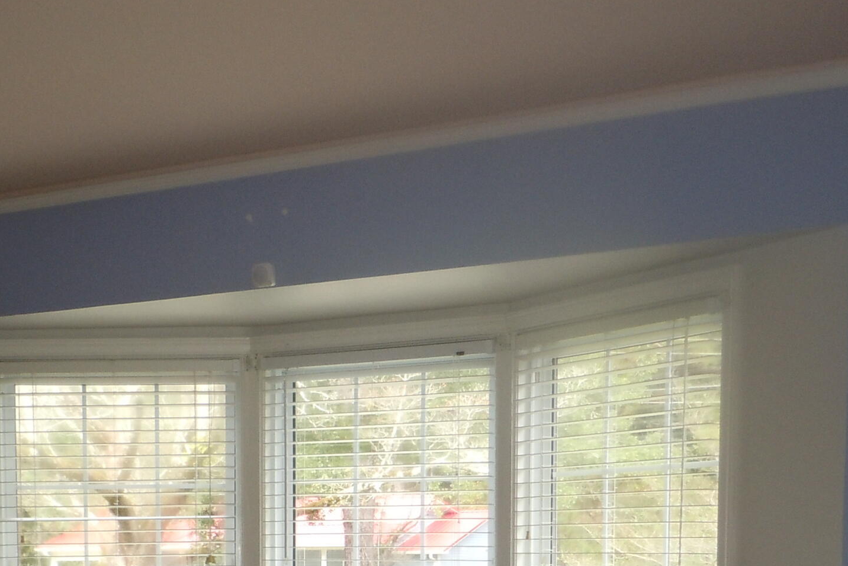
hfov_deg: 32.8
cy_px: 650
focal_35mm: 61
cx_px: 328
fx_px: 1437
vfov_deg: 21.0
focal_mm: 5
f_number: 3.7
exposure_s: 1/80
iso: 200
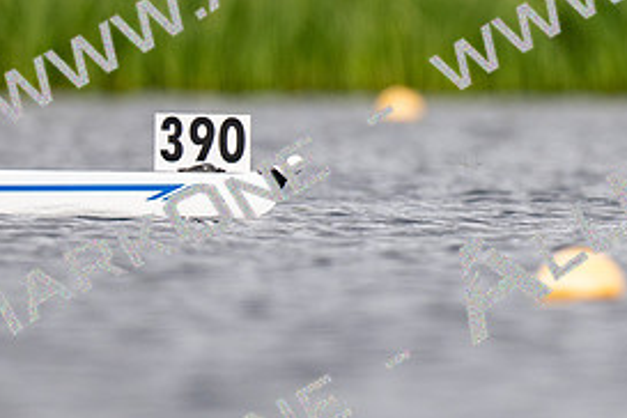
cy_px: 129
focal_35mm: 1911
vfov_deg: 0.7
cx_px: 262
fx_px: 33281
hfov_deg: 1.1
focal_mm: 600
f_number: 4
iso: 220
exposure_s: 1/2500
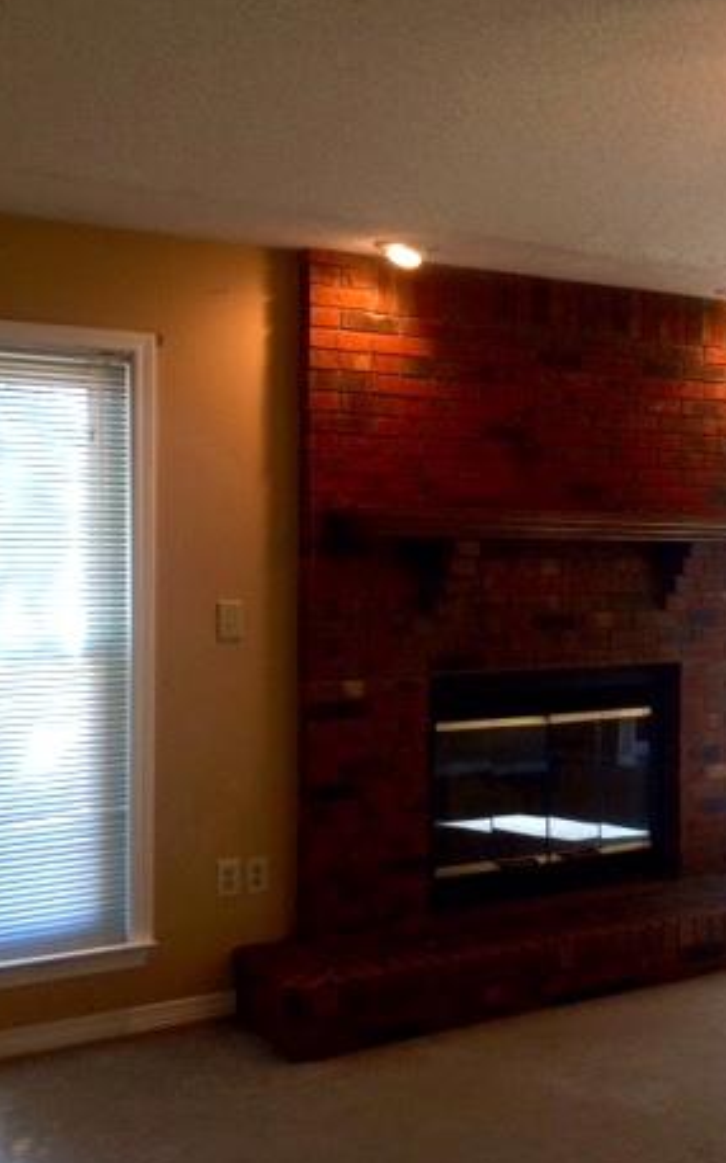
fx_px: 1362
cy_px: 569
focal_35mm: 43
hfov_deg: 28.9
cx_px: 622
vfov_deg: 46.2
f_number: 2.2
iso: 40
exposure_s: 1/40
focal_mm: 4.15
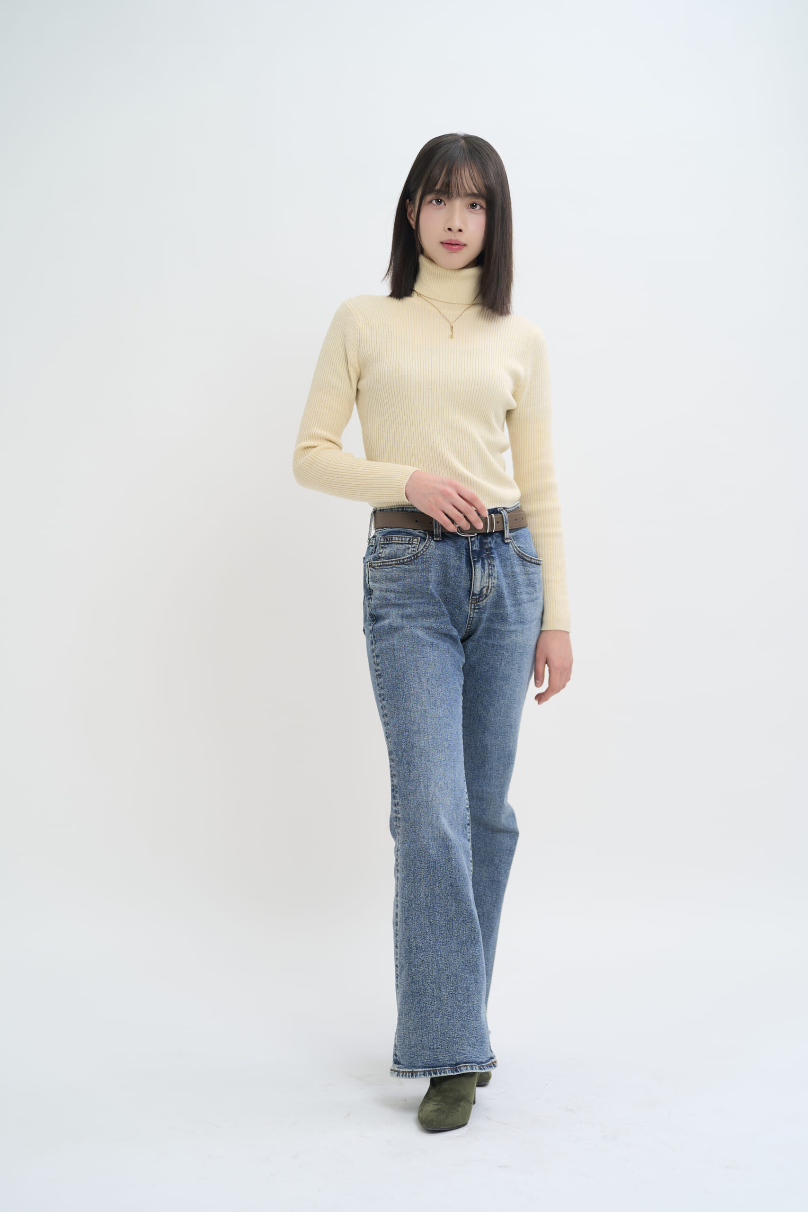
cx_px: 404
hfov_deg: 18.9
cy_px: 606
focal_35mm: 72
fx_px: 2423
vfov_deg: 28.1
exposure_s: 1/125
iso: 200
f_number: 2.8
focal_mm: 72
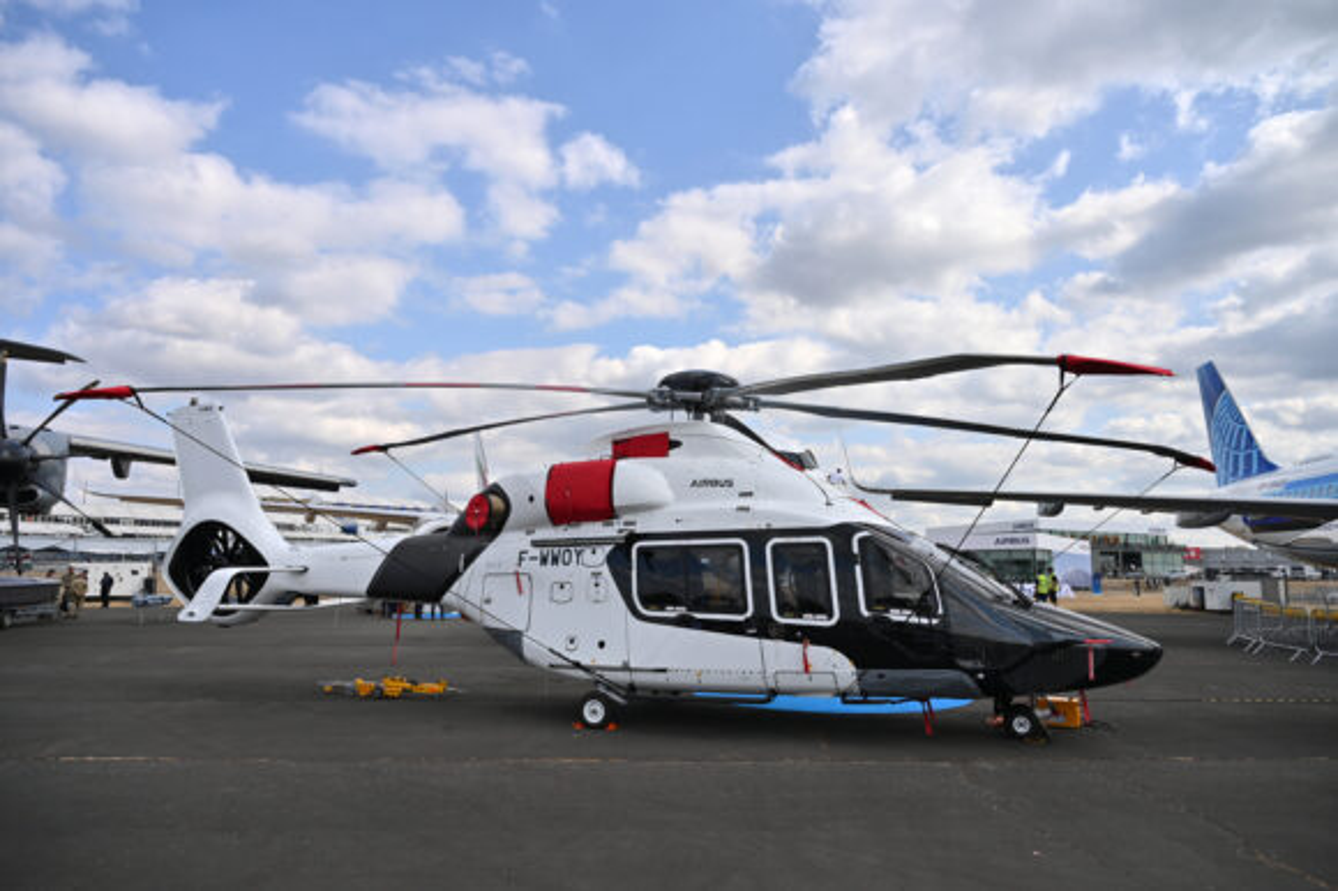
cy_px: 446
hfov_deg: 73.8
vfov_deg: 53.1
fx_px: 891
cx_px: 669
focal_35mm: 24
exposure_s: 1/1250
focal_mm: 24
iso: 100
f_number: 4
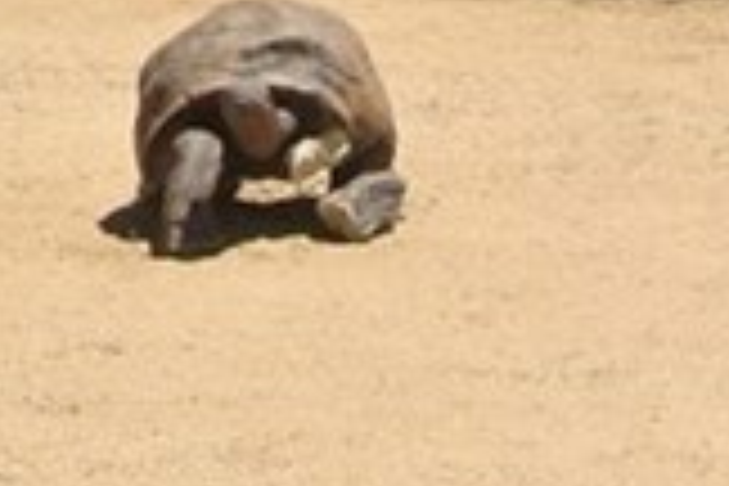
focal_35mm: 247
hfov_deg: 8.3
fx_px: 5001
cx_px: -50
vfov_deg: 5.4
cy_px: -655
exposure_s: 1/640
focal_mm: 14.5
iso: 100
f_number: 4
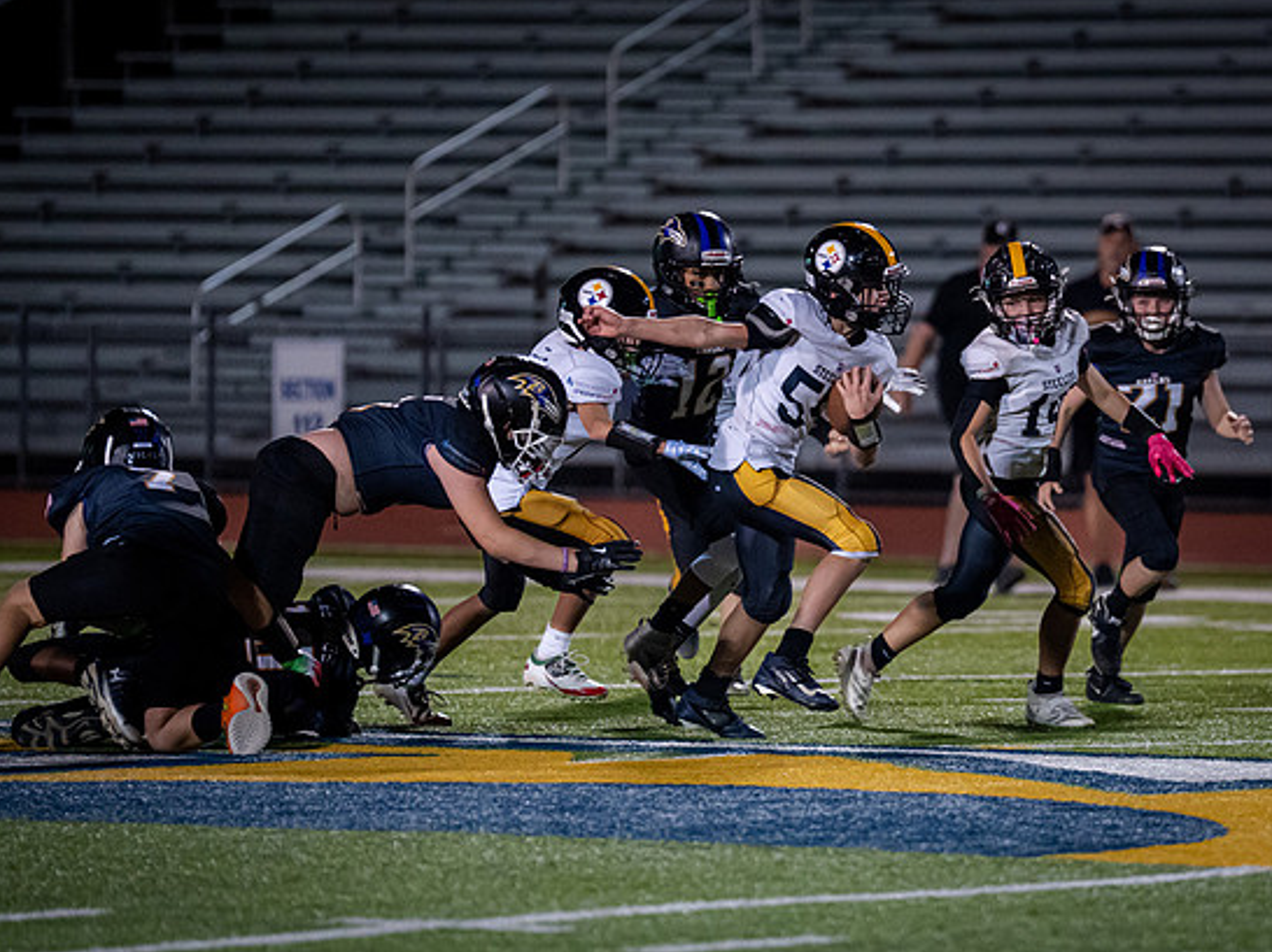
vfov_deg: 4.5
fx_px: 12121
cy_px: 442
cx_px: 949
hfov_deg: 6.0
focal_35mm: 330
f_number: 2.8
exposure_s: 1/1000
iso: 2500
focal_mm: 200
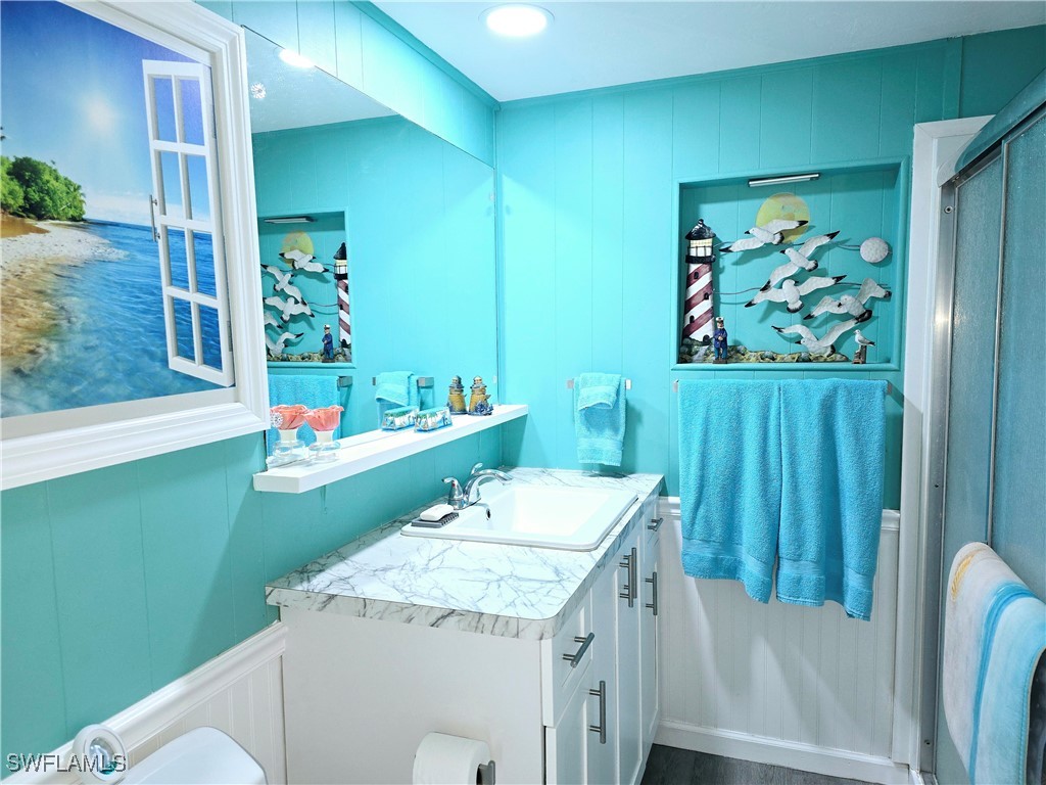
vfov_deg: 58.9
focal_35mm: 23
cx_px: 523
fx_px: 695
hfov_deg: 73.9
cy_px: 392
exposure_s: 1/60.2
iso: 100
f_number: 1.7
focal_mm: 6.3
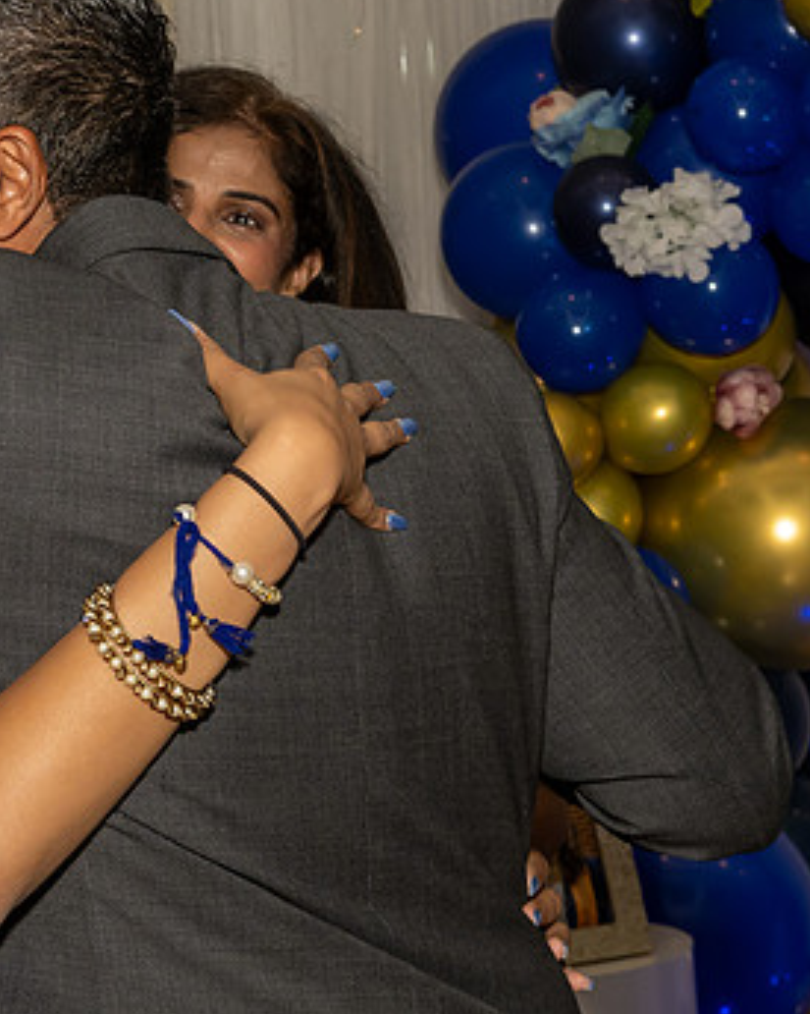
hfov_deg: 12.0
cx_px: -21
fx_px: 3807
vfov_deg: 15.1
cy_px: 409
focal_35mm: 127
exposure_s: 1/250
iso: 800
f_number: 7.1
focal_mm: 38
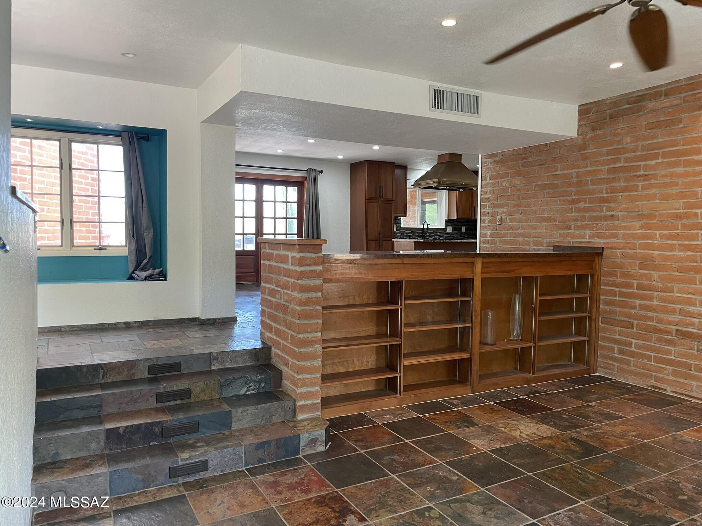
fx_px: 527
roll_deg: -0.5
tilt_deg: -1.8
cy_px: 263
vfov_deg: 53.1
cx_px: 351
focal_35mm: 26
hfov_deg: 67.3
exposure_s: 1/60
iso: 125
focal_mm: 4.2
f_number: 1.6
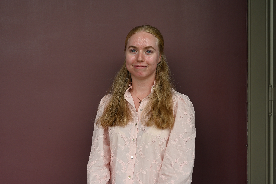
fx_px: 383
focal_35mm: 50
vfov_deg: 27.0
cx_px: 138
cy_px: 92
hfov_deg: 39.6
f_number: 4
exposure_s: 1/250
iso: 280
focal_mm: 50
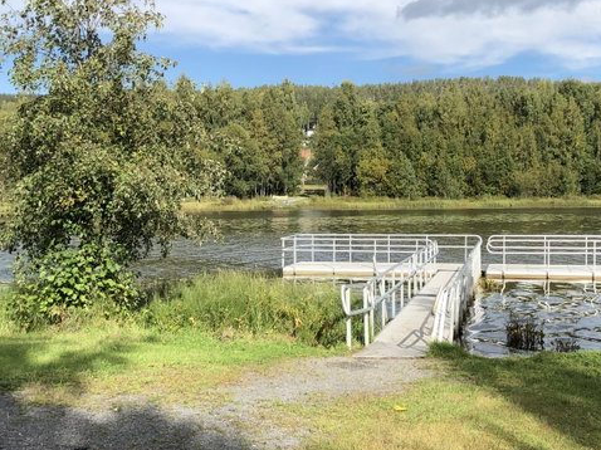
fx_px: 868
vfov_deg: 29.0
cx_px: 335
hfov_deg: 38.2
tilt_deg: -4.5
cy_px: 256
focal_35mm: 50
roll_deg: +0.2
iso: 20
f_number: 1.8
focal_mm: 4
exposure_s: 1/1715
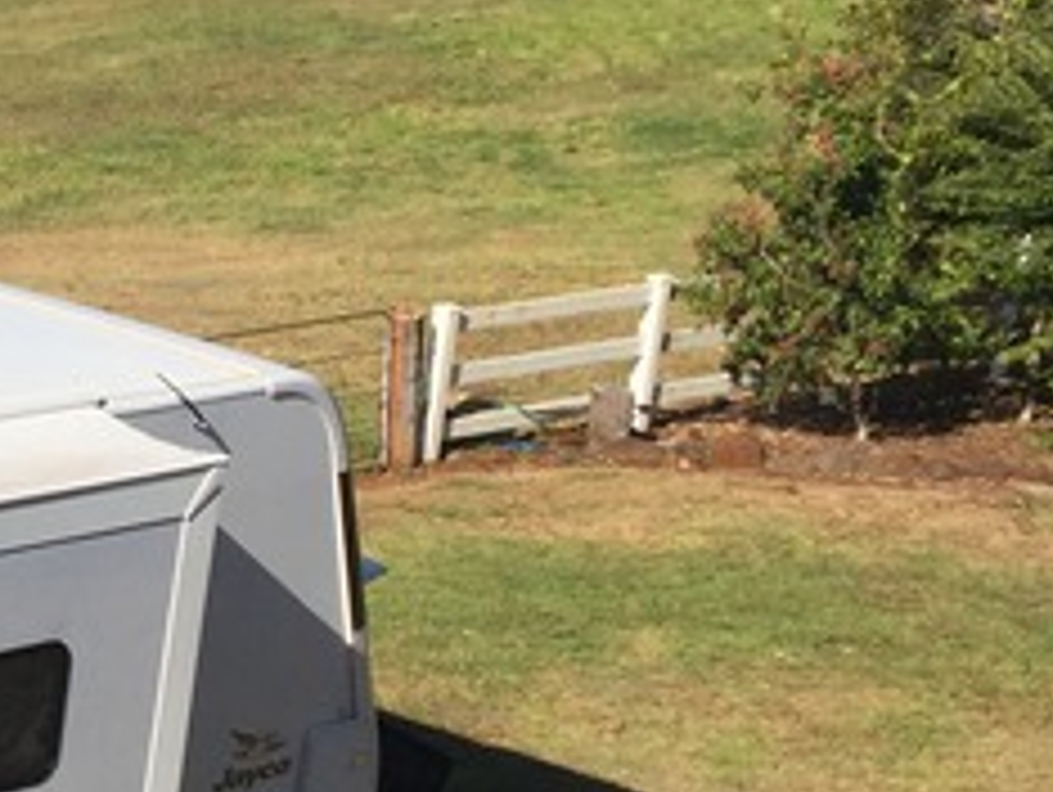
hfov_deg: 17.3
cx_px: -652
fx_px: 3015
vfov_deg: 15.0
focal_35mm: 99
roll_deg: -4.1
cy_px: 459
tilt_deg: -14.9
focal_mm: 4.15
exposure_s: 1/2825
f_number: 2.2
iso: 32
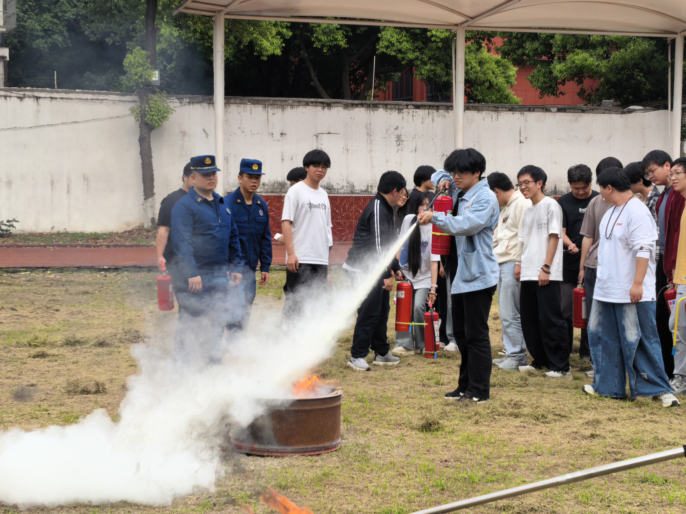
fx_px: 1486
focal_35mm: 75
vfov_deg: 19.6
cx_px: 343
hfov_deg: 26.0
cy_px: 257
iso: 50
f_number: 2
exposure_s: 1/1661
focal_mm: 5.75
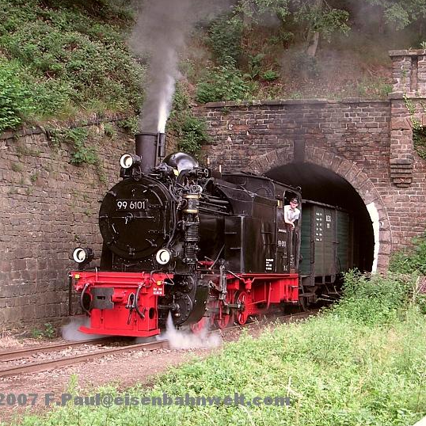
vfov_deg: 32.2
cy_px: 212
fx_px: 738
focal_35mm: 53
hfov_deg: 32.1
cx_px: 263
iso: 64
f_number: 3.5
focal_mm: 7.3
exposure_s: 1/45
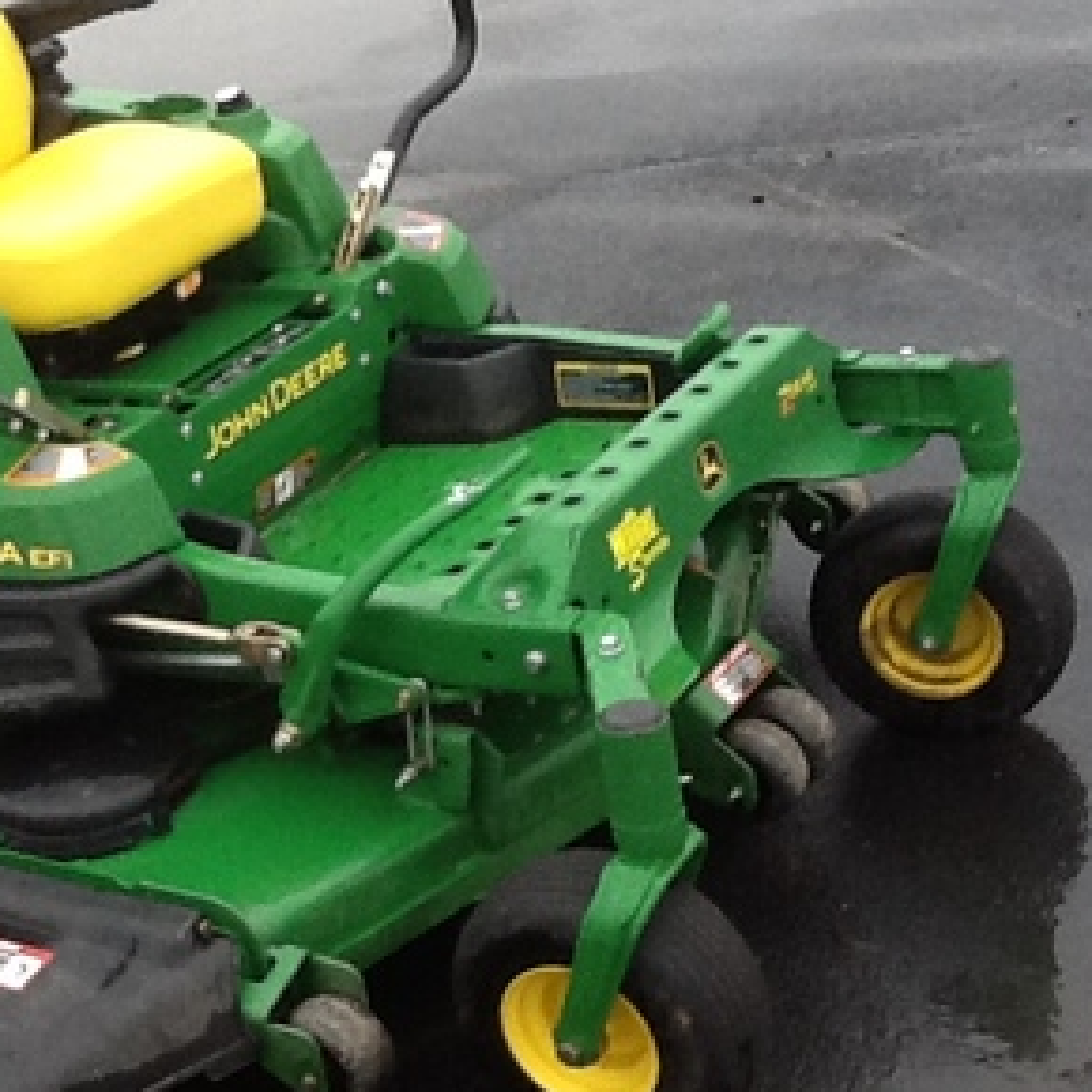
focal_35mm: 73
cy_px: 527
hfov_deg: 23.1
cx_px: 117
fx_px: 2605
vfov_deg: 23.7
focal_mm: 2.03
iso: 80
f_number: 2.4
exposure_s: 1/120
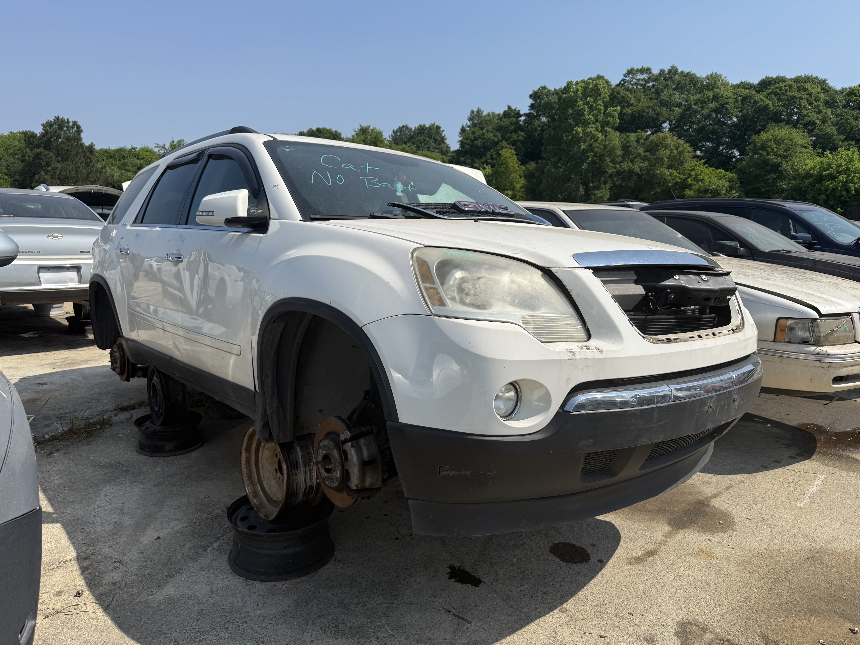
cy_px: 322
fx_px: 596
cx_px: 430
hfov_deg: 71.6
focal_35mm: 24
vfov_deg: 56.8
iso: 80
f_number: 1.78
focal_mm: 6.76
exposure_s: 1/6711
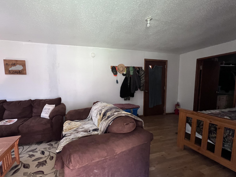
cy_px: 93
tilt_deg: -6.1
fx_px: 102
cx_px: 102
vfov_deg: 81.7
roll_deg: +0.9
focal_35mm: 15
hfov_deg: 97.5
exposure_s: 1/60
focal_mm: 1.57
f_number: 1.8
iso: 320
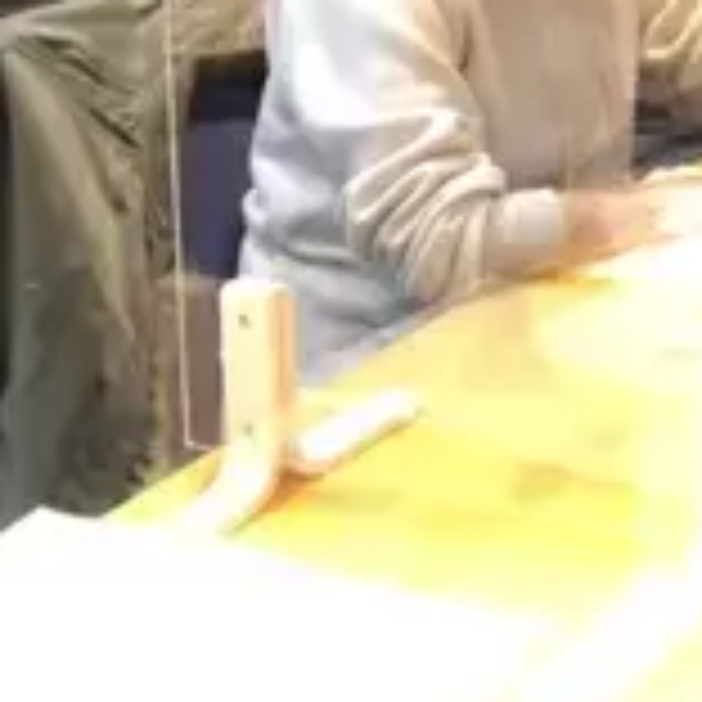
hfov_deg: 15.8
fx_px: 2180
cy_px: -274
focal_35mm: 95
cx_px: 1242
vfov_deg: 17.0
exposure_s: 1/17
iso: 64
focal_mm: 3.99
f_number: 1.8
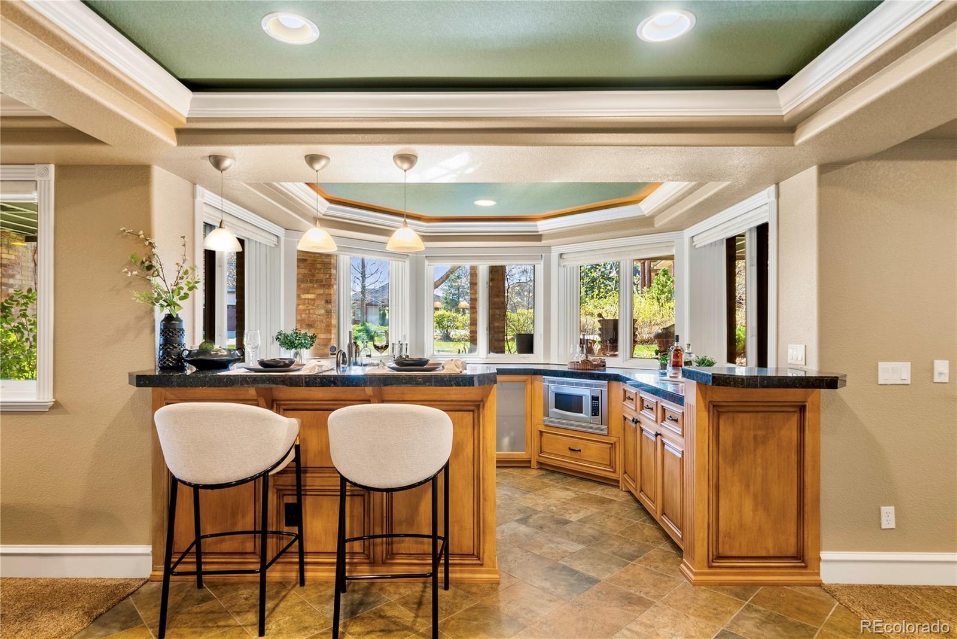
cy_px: 320
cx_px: 478
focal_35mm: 19
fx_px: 505
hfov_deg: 86.9
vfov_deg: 64.6
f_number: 8
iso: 200
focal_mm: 19
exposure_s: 1
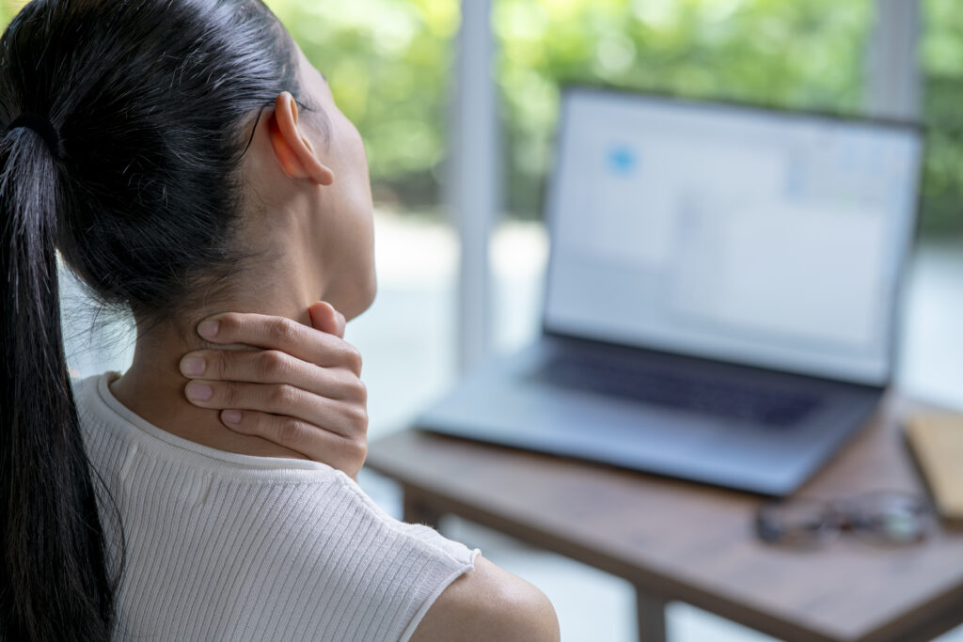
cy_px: 321
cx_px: 482
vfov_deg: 13.0
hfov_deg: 19.5
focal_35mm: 105
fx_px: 2809
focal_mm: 105
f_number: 4
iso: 200
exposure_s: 1/80
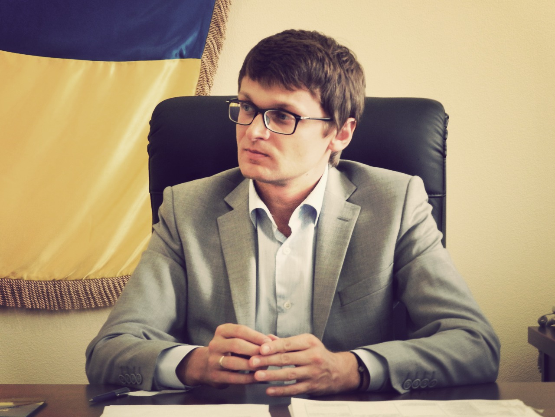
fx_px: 1603
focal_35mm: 100
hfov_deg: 19.6
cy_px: 208
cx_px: 278
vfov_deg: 14.8
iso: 400
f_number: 4.6
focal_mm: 17.7
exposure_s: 1/13
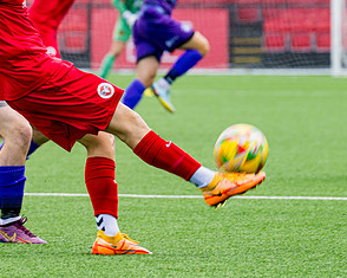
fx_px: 5236
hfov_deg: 3.8
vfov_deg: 3.0
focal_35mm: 510
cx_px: -4
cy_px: 38
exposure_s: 1/400
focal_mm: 200
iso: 200
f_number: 5
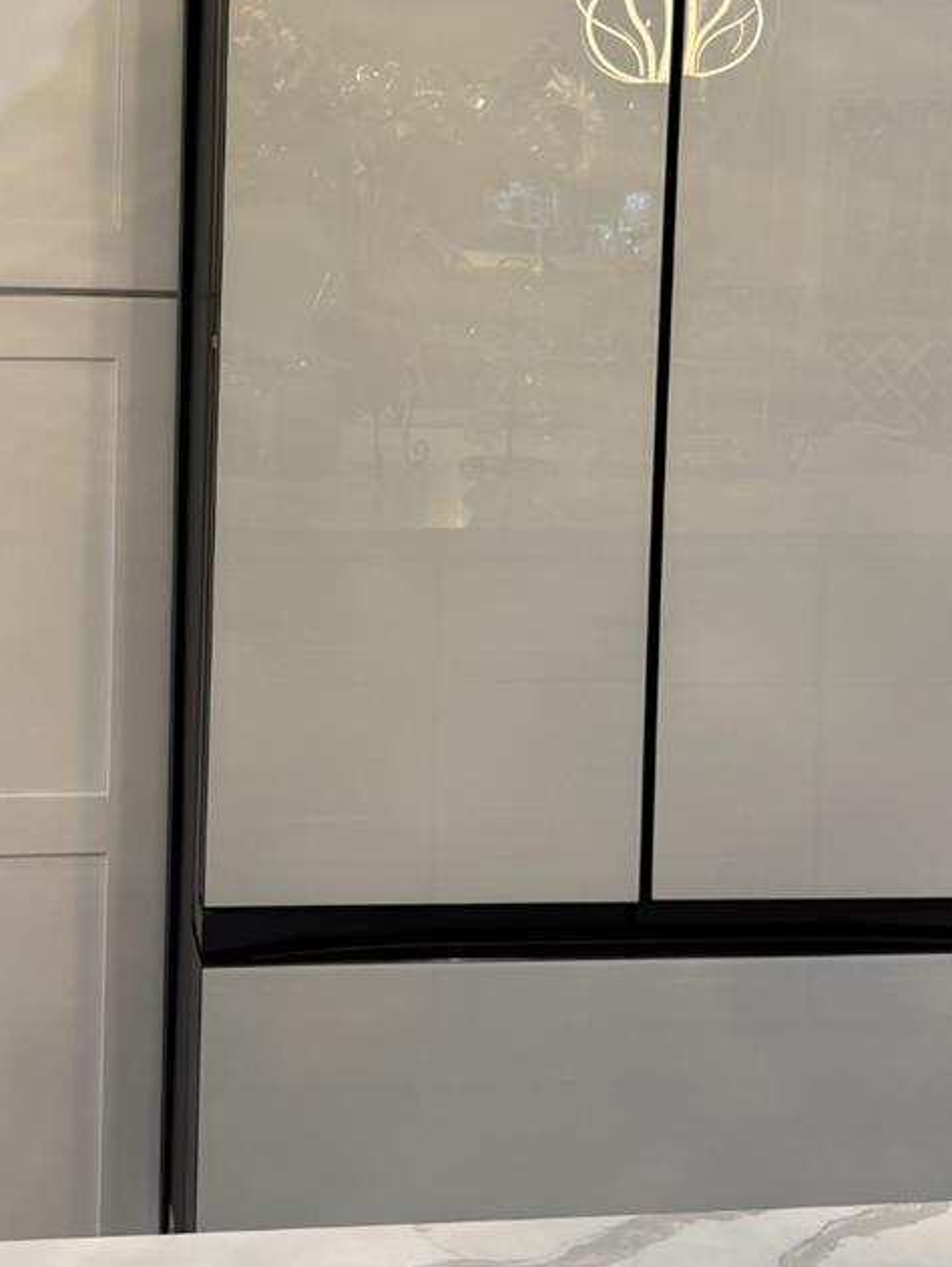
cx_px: 260
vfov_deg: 33.2
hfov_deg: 25.4
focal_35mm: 57
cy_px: 332
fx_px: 2088
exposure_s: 1/60
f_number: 1.78
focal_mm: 6.76
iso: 125
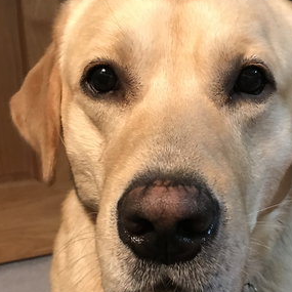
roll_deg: +1.9
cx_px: 169
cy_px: 195
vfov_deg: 29.3
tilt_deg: -17.0
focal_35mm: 58
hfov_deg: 29.5
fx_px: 554
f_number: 1.8
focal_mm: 3.99
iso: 80
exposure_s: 1/6
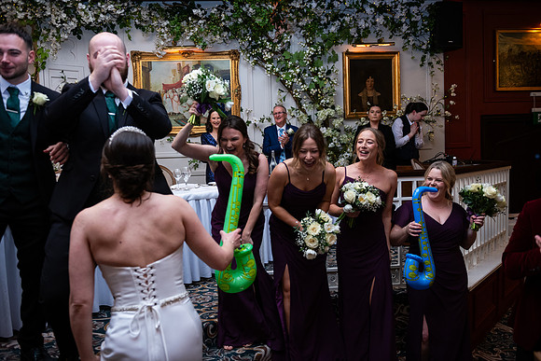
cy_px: 180
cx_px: 270
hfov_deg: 60.3
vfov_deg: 42.3
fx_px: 466
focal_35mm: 31
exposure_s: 1/160
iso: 800
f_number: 3.5
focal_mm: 31
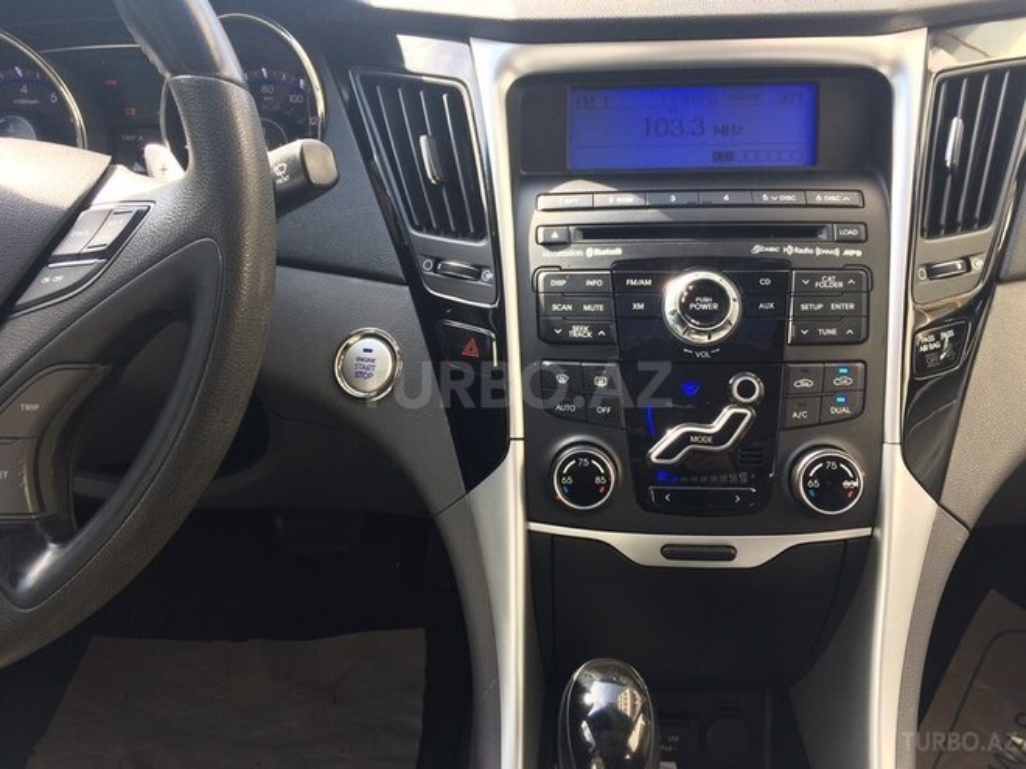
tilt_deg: -28.3
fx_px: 860
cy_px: 384
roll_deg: -0.5
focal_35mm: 29
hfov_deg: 61.7
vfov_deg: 48.2
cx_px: 513
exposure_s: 1/100
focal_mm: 4.15
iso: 40
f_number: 2.2
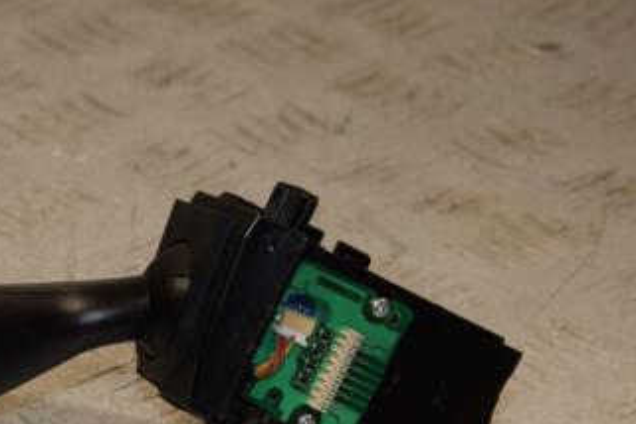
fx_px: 2473
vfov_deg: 9.8
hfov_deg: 14.6
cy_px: 380
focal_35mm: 140
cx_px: 107
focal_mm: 50
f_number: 8
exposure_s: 1/200
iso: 800
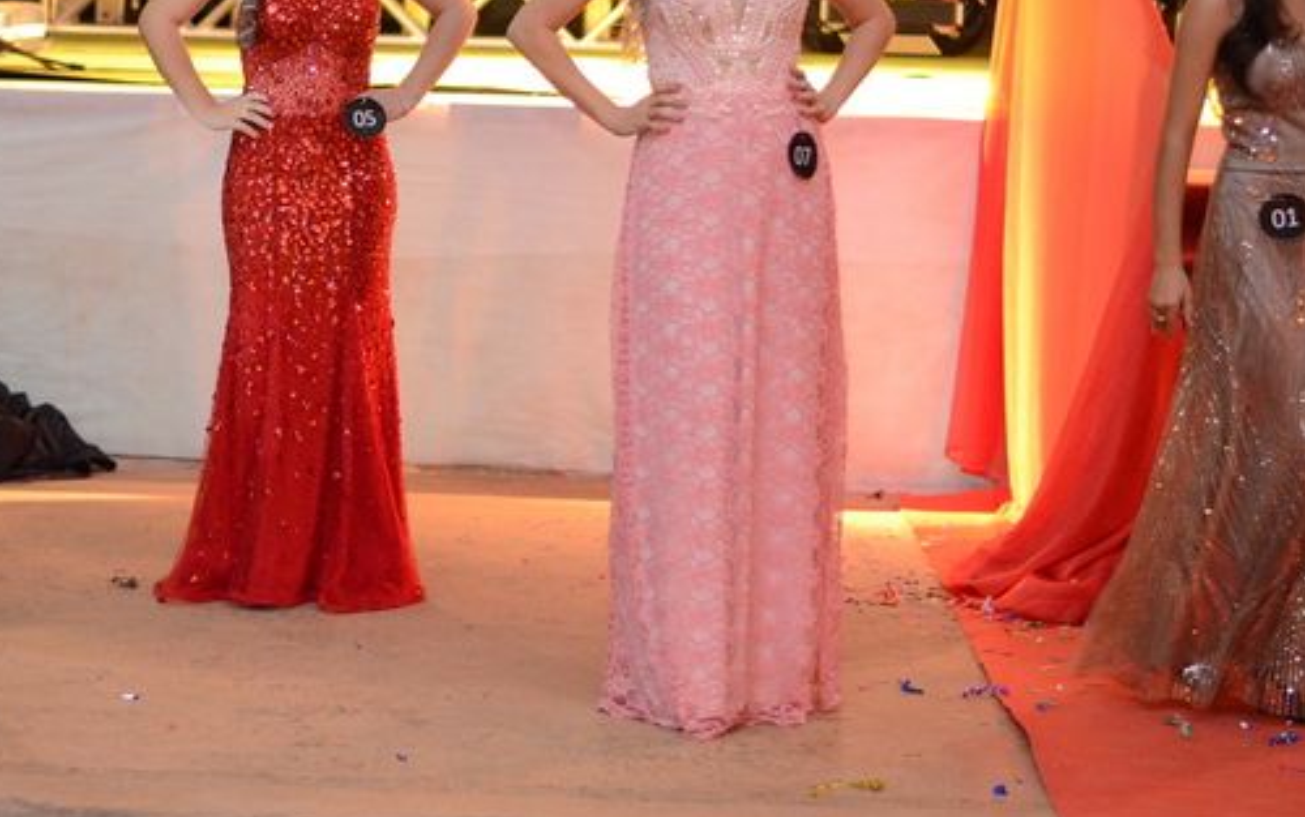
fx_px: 4341
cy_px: 227
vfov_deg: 10.7
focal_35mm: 122
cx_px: 316
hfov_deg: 17.0
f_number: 1.8
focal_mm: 50
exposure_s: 1/60
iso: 3200
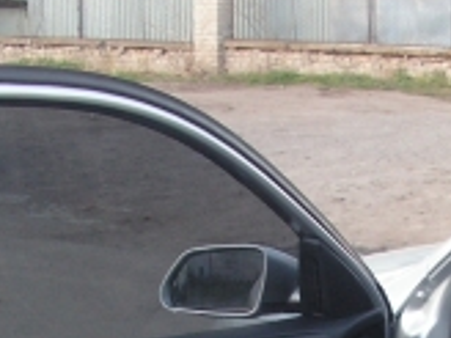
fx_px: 1720
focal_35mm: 132
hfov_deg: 14.8
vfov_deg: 10.8
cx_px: 368
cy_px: 508
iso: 50
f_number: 3.2
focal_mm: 6
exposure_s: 1/40
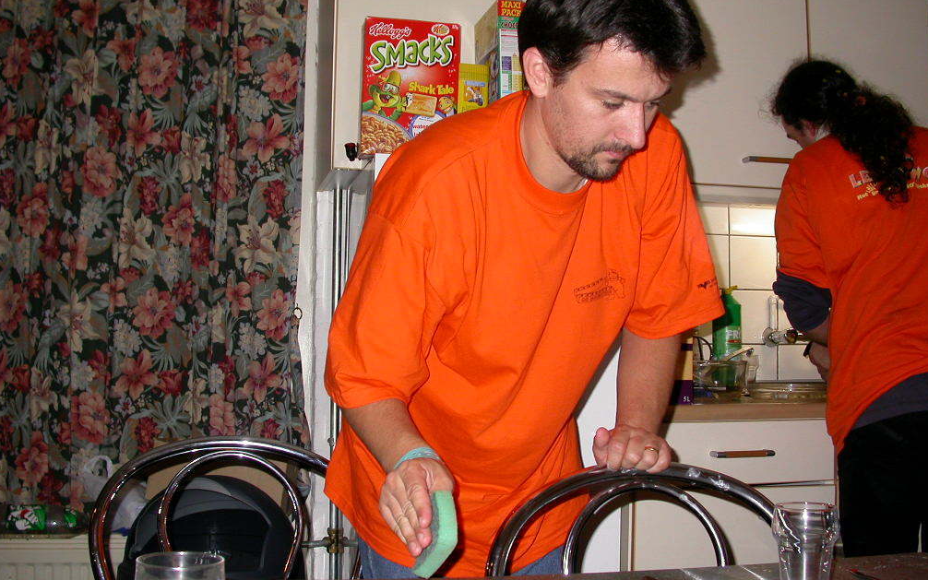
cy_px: 285
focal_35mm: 41
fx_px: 1037
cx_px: 468
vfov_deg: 31.3
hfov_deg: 48.2
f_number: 2.6
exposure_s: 1/60
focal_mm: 7.85
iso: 100
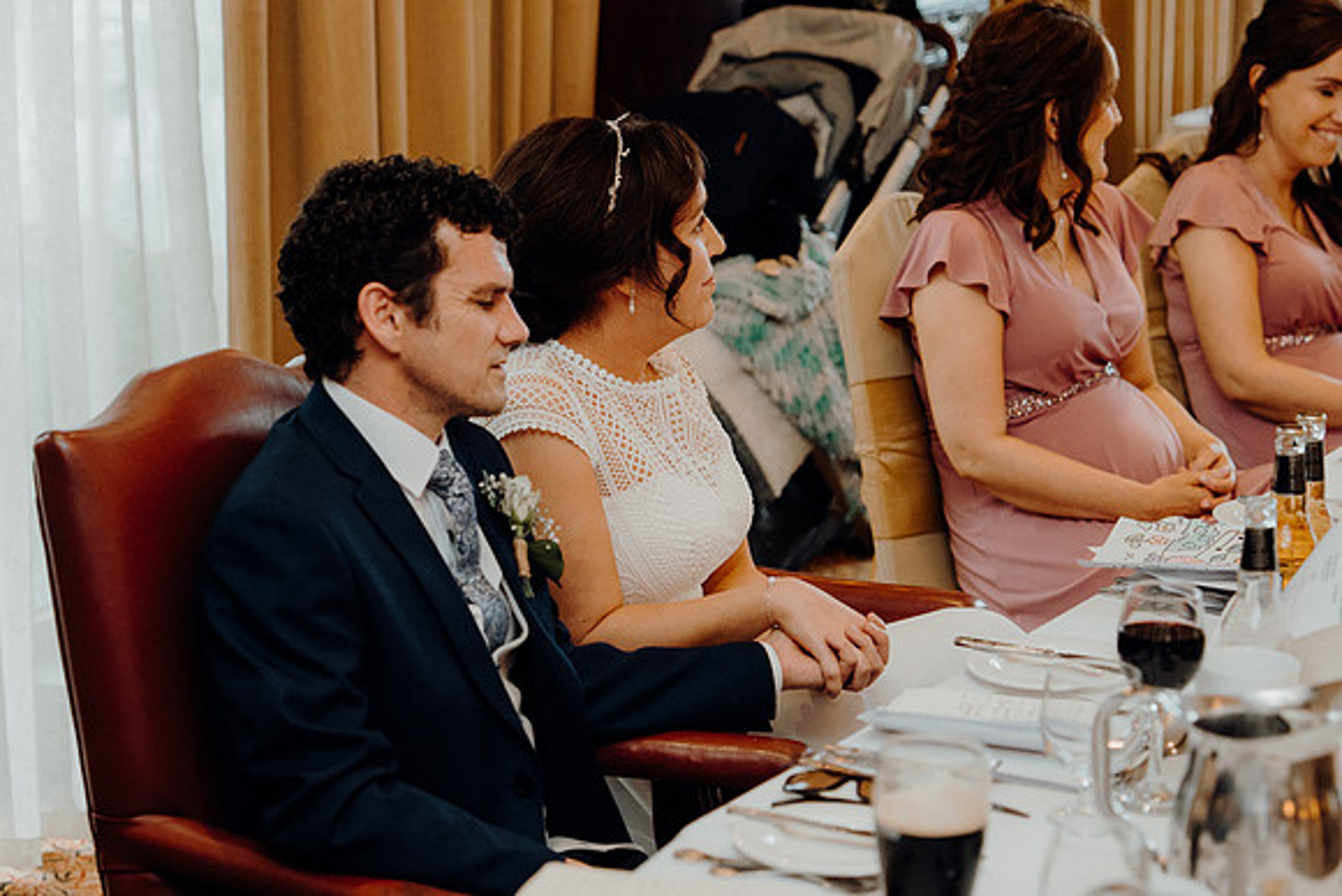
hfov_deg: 21.9
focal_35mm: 93
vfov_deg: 14.7
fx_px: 3467
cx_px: 671
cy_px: 448
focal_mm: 62
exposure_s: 1/200
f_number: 2.8
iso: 1250
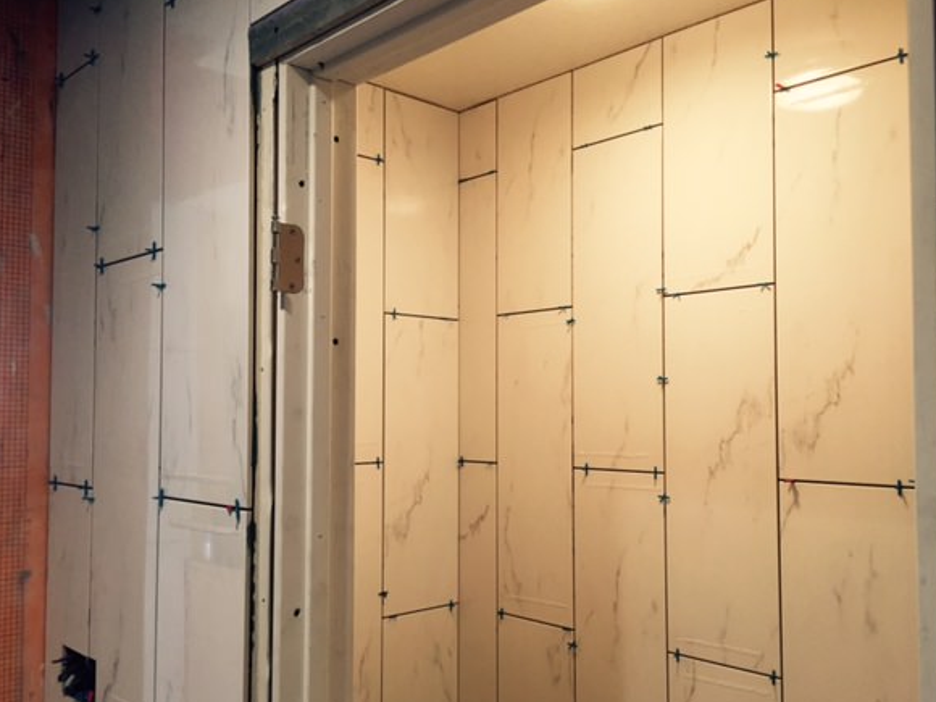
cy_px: 376
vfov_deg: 44.1
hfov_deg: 56.8
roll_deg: -1.3
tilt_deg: +1.1
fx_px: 865
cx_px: 468
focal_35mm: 32
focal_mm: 4.15
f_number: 2.2
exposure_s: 1/30
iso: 50
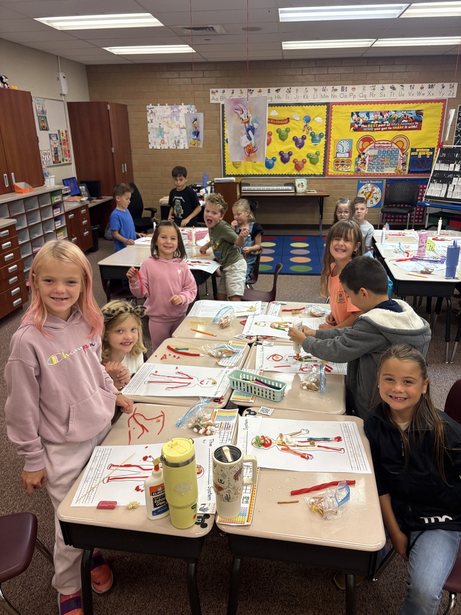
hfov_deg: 53.1
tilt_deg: -20.7
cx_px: 230
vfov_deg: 67.3
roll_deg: +0.6
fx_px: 462
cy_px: 308
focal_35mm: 26
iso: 160
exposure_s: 1/60
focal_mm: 5.96
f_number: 1.6
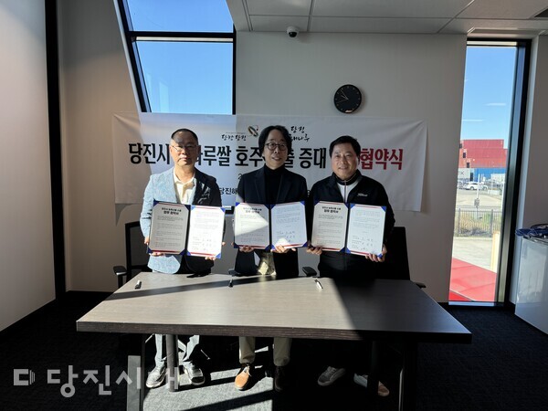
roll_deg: -1.3
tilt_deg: -8.0
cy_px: 206
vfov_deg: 56.8
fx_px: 380
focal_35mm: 24
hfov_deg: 71.6
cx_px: 274
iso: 64
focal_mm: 6.76
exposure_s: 1/269
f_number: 1.78
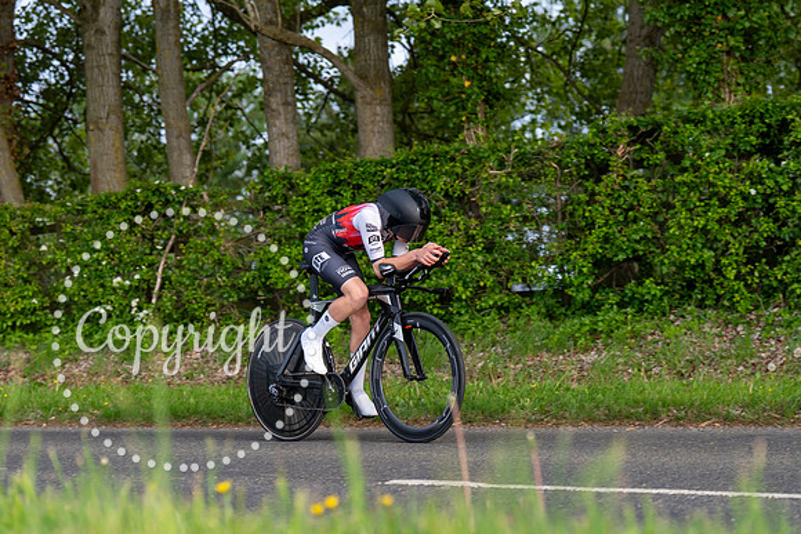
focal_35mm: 97
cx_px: 400
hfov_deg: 21.0
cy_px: 267
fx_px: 2159
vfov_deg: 14.1
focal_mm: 97
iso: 1250
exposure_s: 1/800
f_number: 4
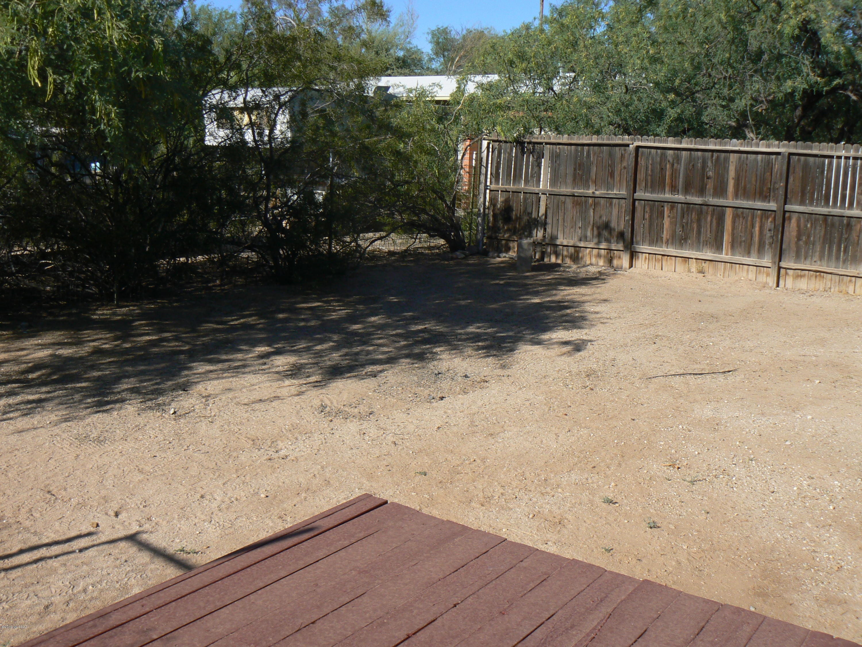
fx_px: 896
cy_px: 324
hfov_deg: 51.4
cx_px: 431
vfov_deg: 39.7
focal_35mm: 36
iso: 80
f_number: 5.6
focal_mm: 6
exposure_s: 1/400
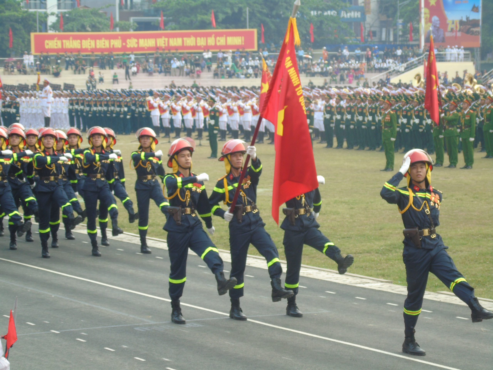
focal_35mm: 124
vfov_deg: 12.0
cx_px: 246
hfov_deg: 15.9
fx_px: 1766
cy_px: 185
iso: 80
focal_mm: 22
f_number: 4.6
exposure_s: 1/125
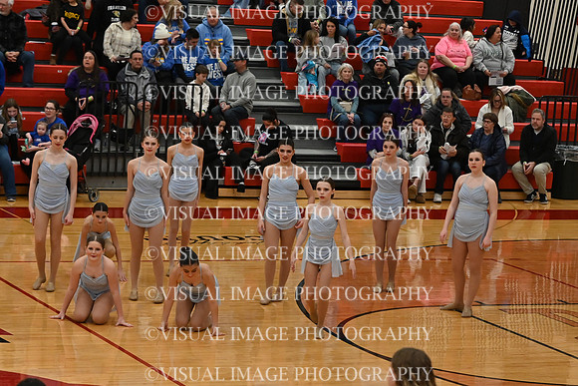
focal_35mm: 138
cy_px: 193
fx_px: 2216
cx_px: 289
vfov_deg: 9.9
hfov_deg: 14.9
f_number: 4
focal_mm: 92
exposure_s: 1/400
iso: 5000
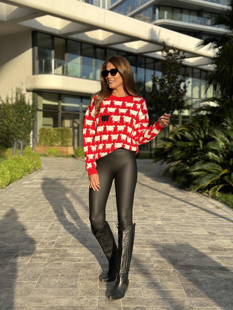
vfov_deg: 39.7
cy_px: 155
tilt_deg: -2.4
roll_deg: -1.0
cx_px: 116
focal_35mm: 48
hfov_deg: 30.3
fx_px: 431
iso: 100
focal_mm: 6.86
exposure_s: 1/2252
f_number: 1.78
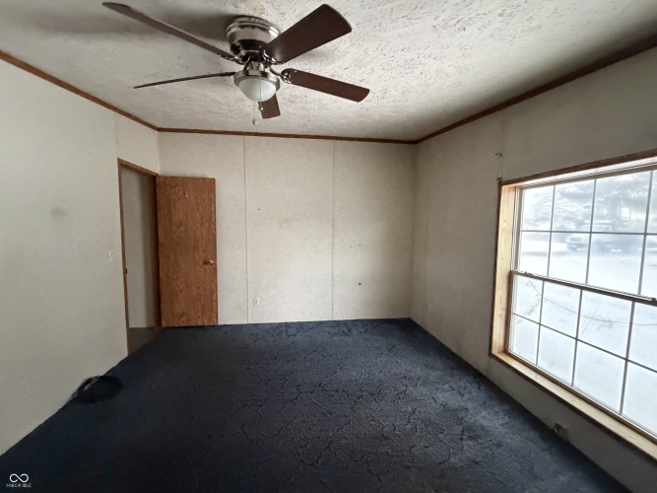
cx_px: 328
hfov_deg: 102.1
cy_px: 246
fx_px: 266
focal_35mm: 14
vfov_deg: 85.7
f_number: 2.2
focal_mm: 2.22
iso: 1250
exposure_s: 1/60
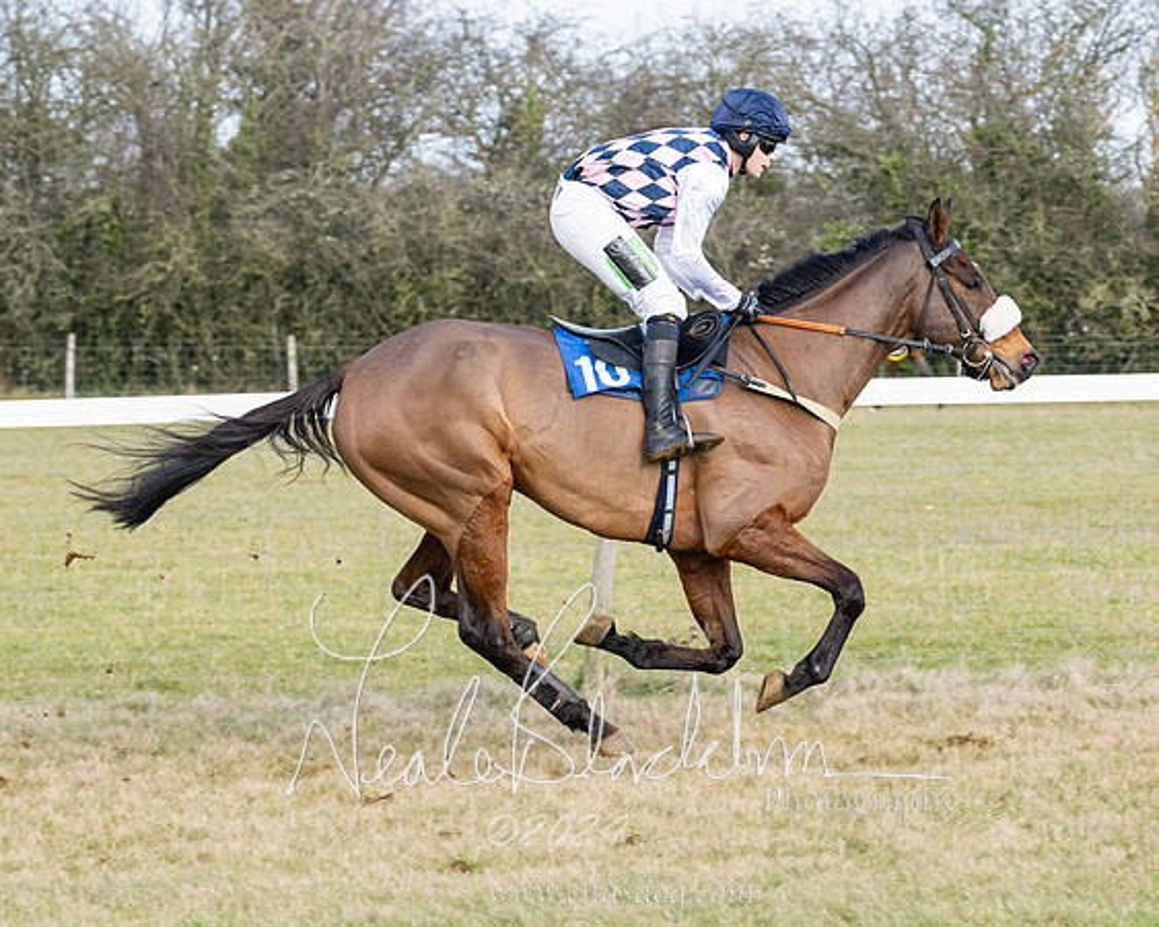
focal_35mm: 197
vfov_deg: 7.9
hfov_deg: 9.8
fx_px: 6741
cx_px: 786
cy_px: 517
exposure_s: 1/1000
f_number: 5
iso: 400
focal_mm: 91
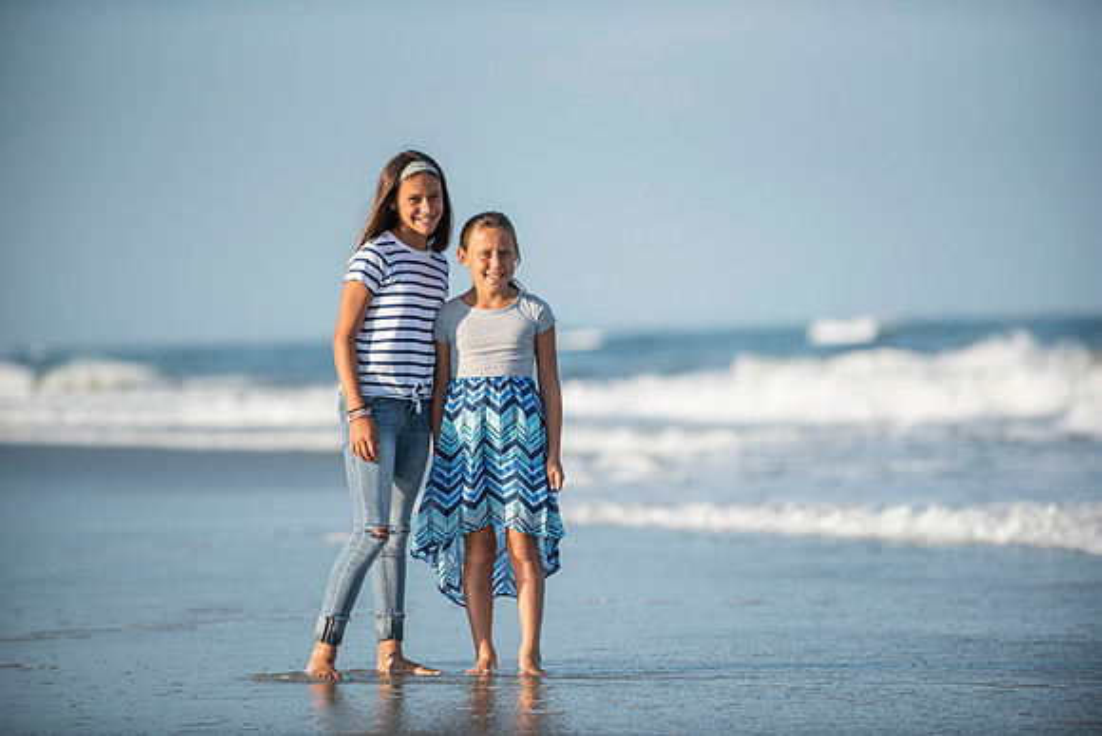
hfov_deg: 10.3
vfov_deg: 6.9
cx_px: 551
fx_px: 6123
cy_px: 368
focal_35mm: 200
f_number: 3.5
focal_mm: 200
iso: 250
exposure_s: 1/4000
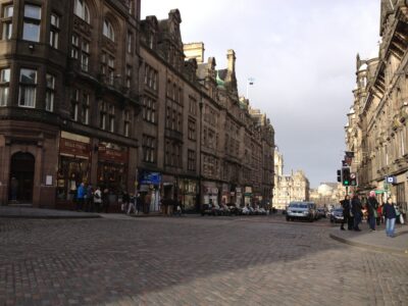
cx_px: 204
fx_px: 413
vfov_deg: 40.7
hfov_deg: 52.6
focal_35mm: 35
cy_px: 153
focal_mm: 4.28
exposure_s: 1/665
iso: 50
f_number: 2.4
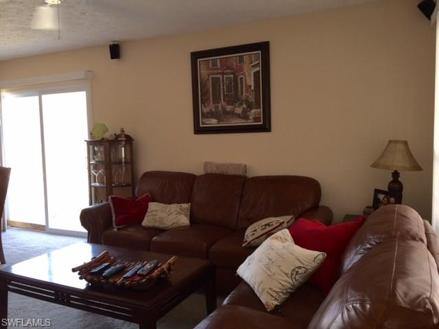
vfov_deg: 48.2
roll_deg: +0.4
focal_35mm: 29
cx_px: 220
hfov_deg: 61.7
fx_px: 368
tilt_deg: -5.6
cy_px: 164
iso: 32
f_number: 2.2
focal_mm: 4.15
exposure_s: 1/39
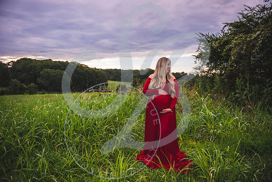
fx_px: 181
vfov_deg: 53.2
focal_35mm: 24
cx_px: 136
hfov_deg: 73.7
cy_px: 91
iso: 100
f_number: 2.8
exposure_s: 1/500
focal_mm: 24
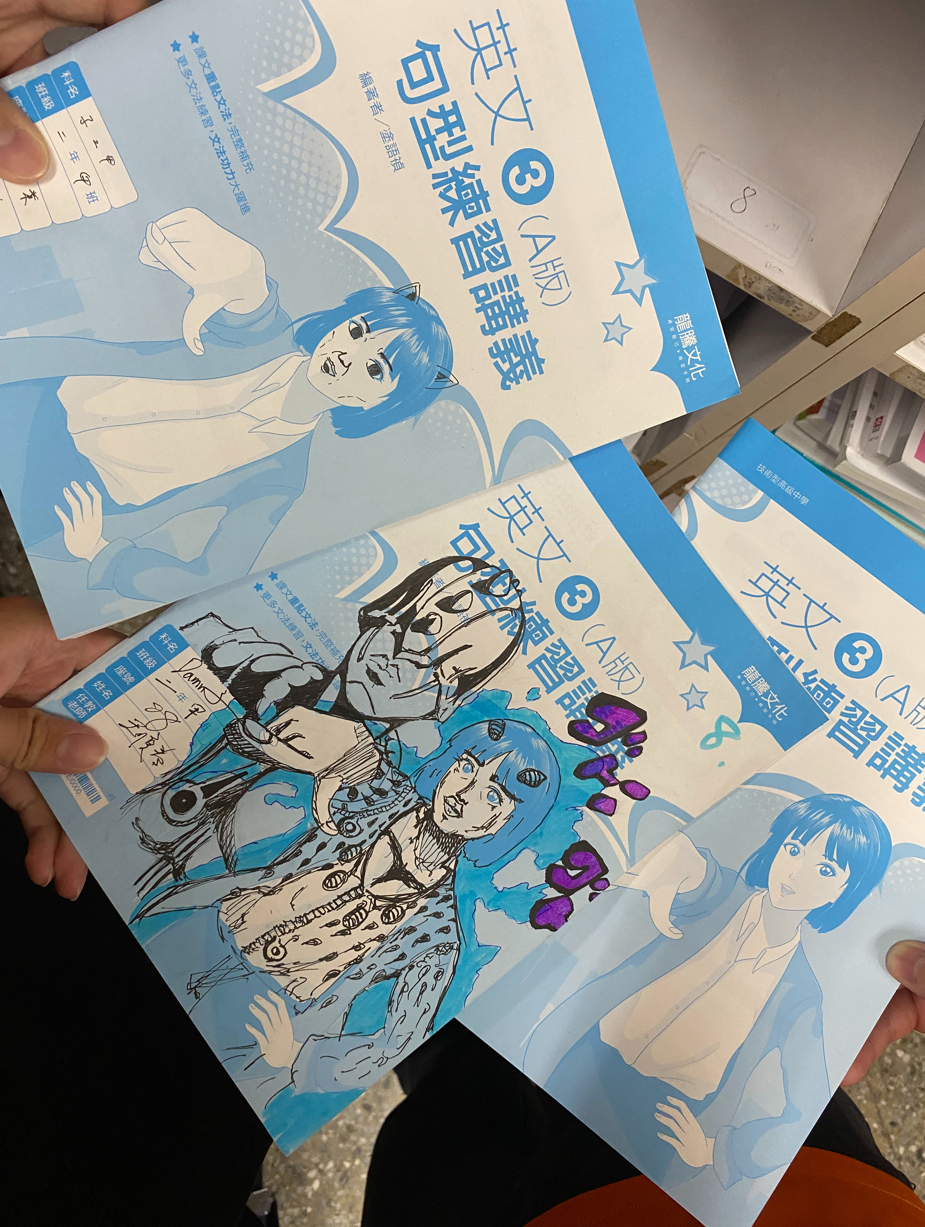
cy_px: 614
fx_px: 923
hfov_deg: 53.2
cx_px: 462
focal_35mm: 26
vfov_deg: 67.2
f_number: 1.8
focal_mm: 4.25
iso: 125
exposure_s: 1/95
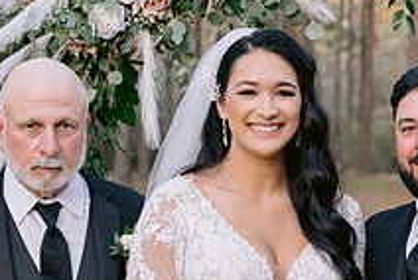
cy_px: 246
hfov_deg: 13.2
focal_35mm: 155
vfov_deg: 8.9
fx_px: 1802
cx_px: 333
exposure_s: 1/160
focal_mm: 50
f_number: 4
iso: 500
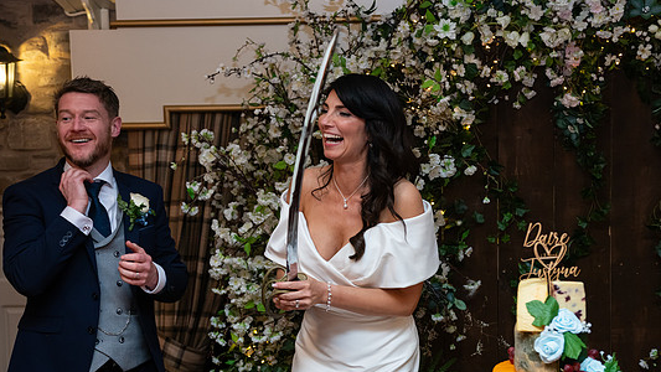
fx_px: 999
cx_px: 346
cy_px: 208
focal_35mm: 57
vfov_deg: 21.1
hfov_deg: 36.6
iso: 800
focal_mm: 50
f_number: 3.5
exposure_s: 1/160
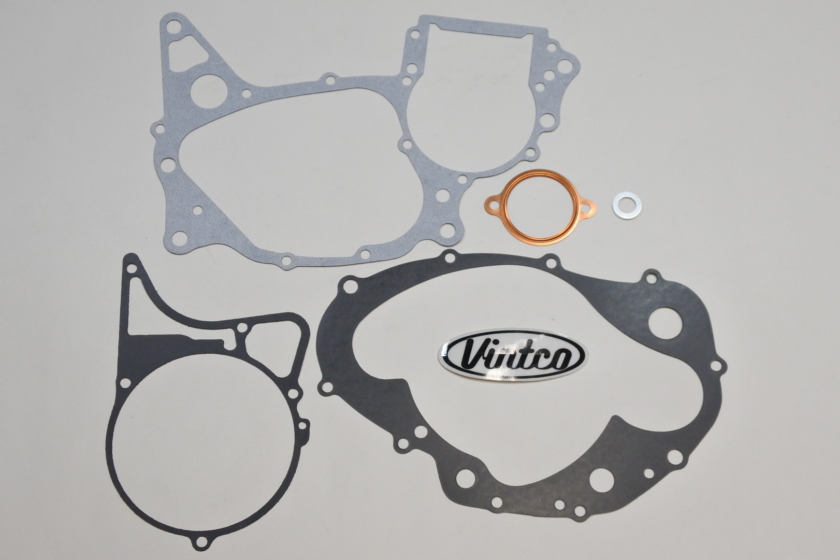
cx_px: 420
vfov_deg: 28.6
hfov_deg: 41.9
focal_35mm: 47
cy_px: 280
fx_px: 1096
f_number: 4.5
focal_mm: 17.6
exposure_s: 1/125
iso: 640
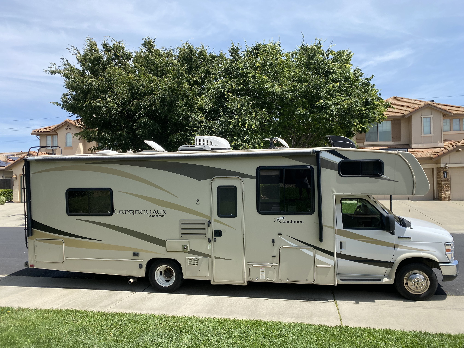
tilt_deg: +0.7
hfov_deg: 67.3
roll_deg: +1.4
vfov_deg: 53.1
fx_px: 349
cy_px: 174
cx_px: 232
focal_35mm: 26
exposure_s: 1/2066
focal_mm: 4.25
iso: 32
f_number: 1.8
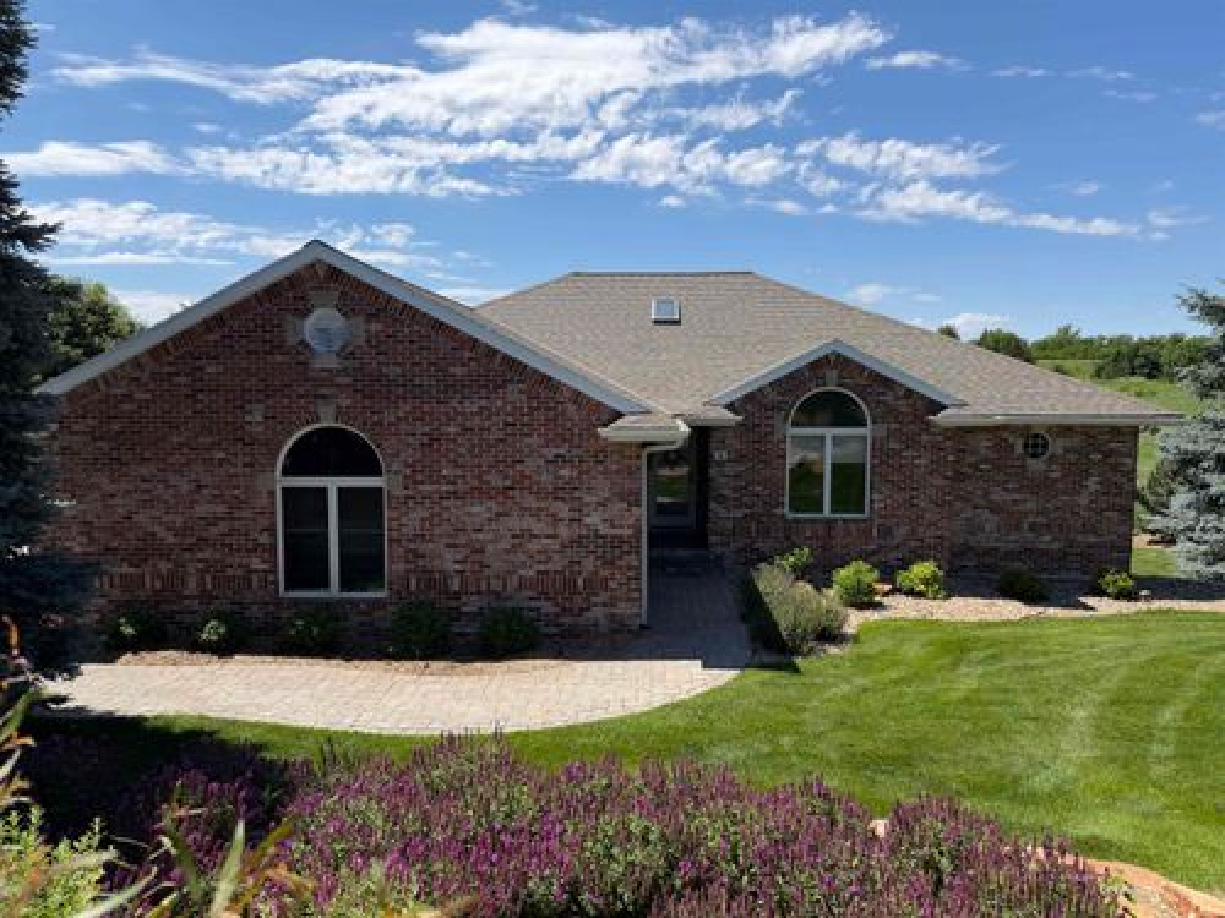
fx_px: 849
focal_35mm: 24
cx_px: 612
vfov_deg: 56.8
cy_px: 459
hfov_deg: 71.6
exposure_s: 1/4975
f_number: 1.78
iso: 80
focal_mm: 6.76
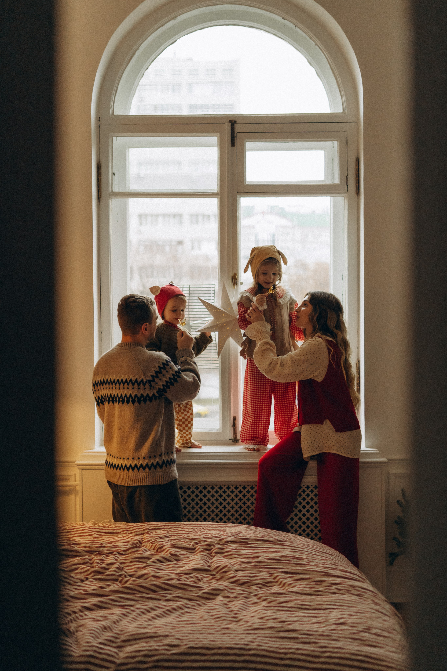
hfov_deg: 27.0
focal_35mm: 50
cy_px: 336
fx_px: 931
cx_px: 224
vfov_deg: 39.6
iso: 5000
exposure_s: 1/800
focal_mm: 50
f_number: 2.2
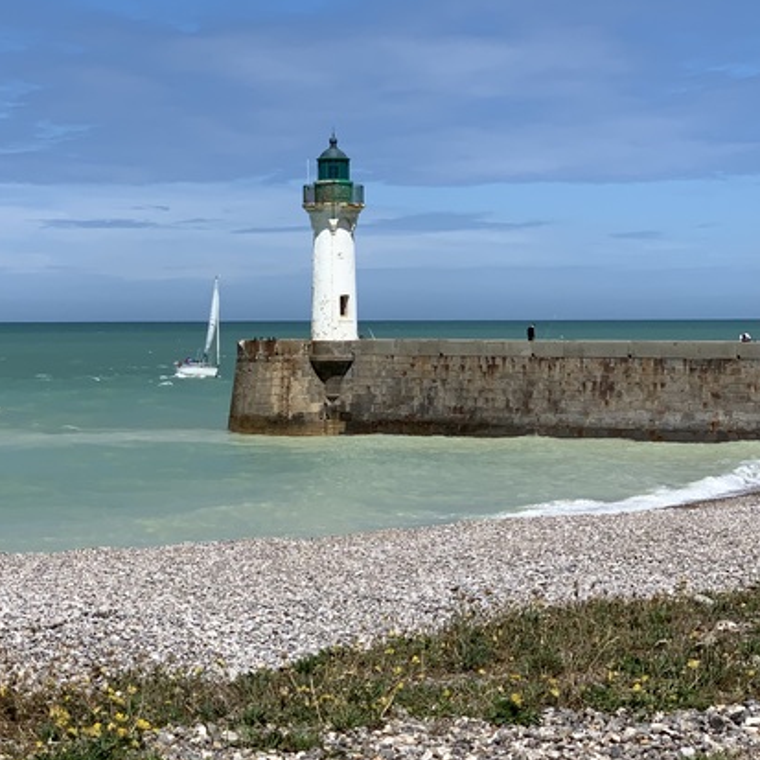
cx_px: 259
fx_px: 2211
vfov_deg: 19.5
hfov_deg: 19.5
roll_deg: +0.3
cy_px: 370
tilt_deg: -0.9
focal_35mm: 89
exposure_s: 1/2083
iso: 16
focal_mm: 6
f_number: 2.4
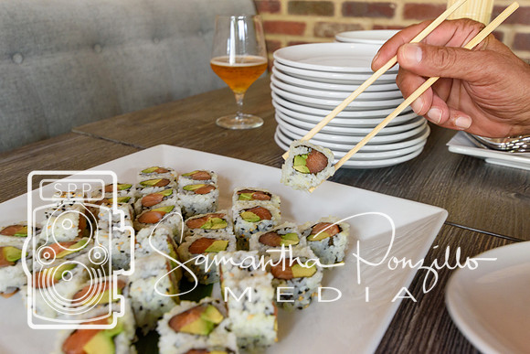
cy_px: 177
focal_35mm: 30
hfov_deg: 61.9
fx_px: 442
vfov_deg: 43.6
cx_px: 265
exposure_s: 1/60
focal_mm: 20
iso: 500
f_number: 4
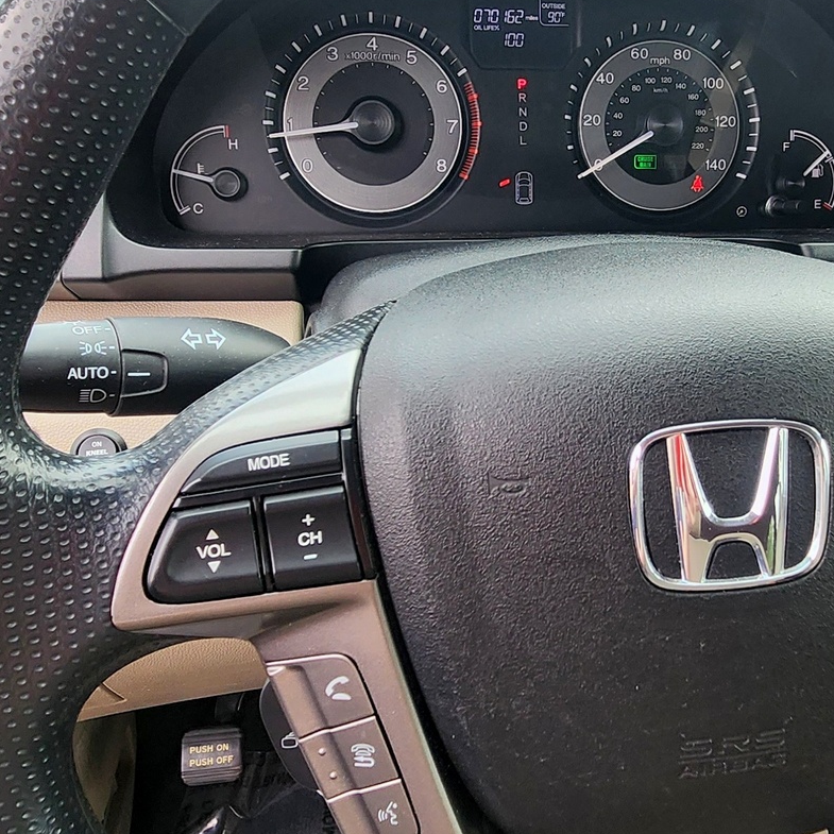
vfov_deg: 54.0
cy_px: 431
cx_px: 610
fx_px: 818
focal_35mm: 30
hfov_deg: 52.0
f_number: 2.2
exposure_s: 1/120
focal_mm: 2.2
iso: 50
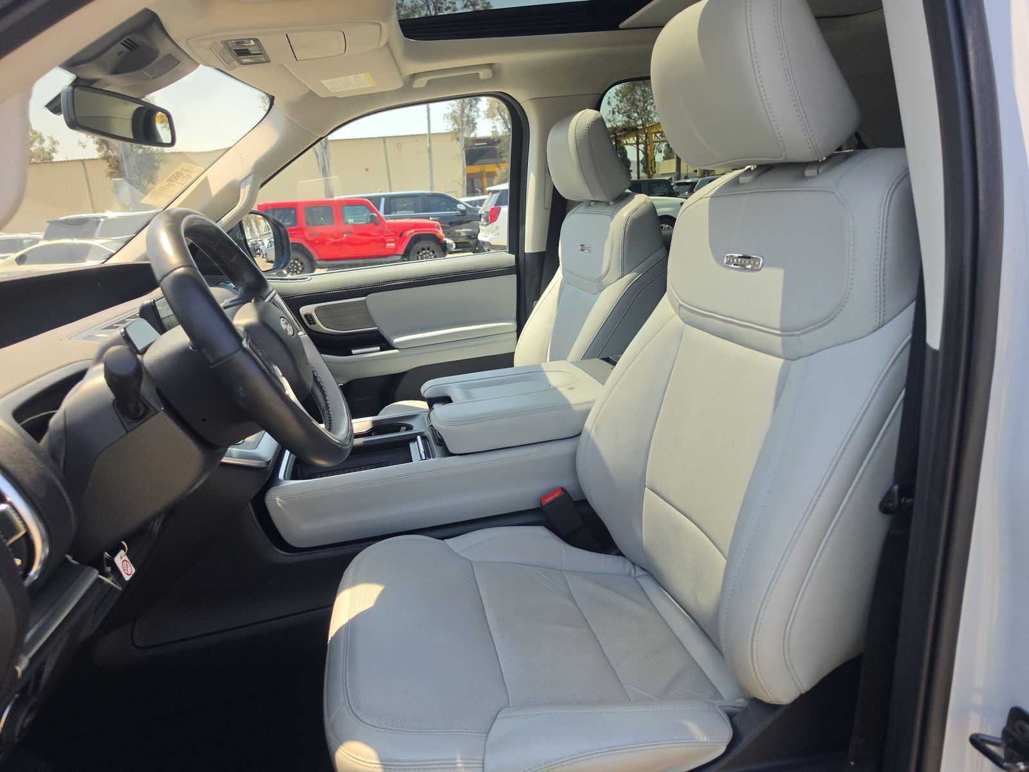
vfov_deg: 58.9
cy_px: 386
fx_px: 684
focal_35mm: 23
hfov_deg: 73.9
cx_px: 514
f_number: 1.4
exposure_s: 1/1808
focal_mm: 6.5
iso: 63
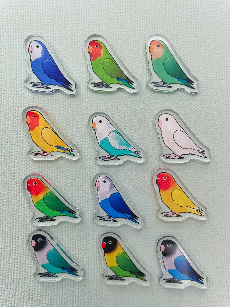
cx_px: 115
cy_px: 154
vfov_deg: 67.3
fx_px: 230
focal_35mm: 26
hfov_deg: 53.1
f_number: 1.6
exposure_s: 1/60
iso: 160
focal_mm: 4.2
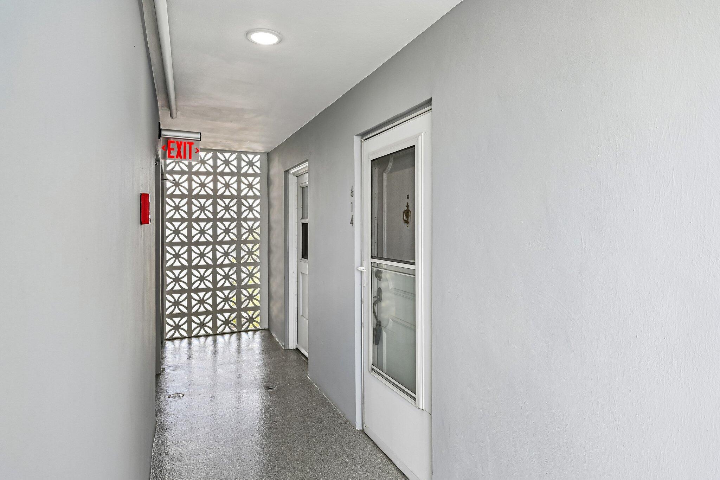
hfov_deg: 82.6
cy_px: 240
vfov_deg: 60.7
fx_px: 410
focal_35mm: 20
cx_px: 360
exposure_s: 1/200
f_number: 8
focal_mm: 20.5
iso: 1000
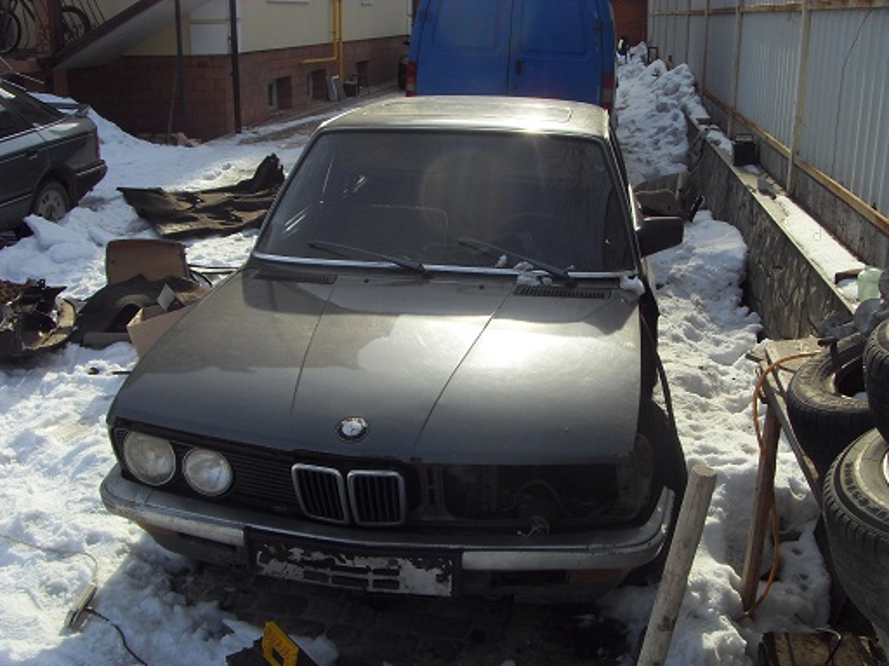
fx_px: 1002
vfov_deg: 36.8
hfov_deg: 47.9
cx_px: 444
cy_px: 333
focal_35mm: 39
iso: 80
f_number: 6.2
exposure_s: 1/350
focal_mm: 6.6
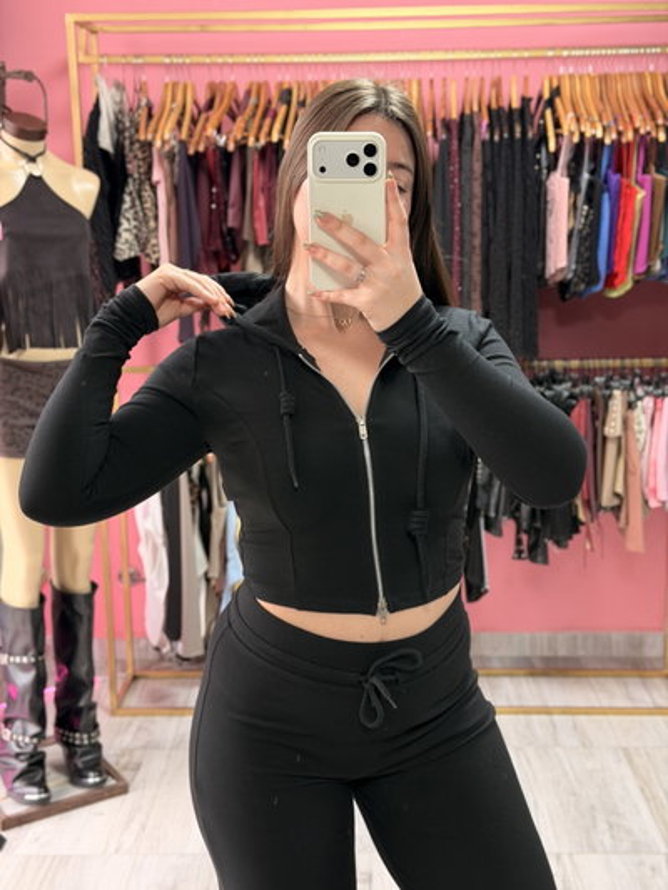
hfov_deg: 30.3
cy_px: 445
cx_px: 334
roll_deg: +0.7
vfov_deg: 39.6
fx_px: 1235
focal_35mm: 48
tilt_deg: -13.2
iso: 125
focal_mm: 6.76
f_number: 1.78
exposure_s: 1/60
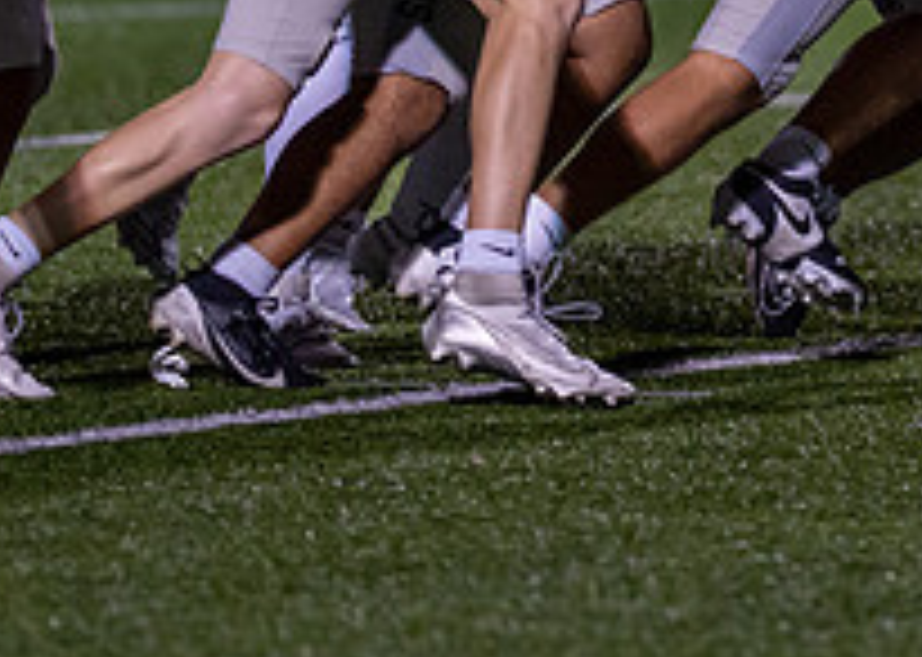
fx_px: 16821
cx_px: 965
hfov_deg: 3.1
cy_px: -244
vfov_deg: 2.2
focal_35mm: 643
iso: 1000
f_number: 1.8
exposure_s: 1/1250
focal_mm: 135
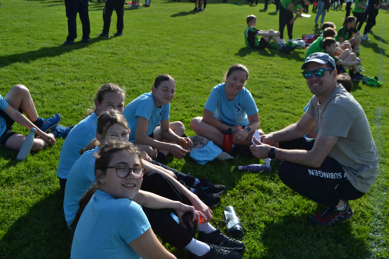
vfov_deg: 36.9
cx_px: 194
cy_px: 130
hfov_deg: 53.1
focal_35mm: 36
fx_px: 389
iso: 100
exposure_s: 1/250
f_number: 8
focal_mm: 24
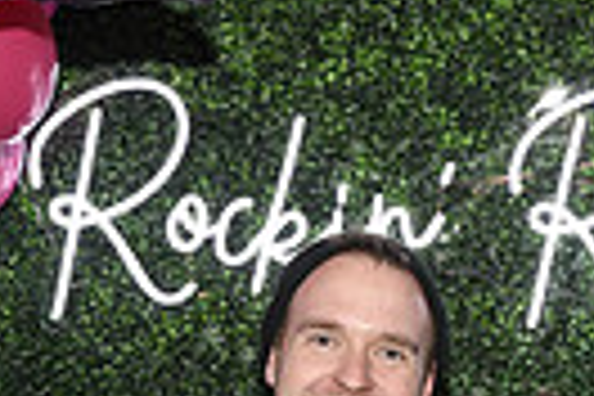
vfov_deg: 9.4
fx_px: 2244
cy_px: 817
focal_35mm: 136
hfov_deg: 15.0
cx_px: 446
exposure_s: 1/60
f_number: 6.3
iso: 500
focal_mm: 31
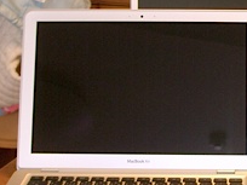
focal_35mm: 96
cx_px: 214
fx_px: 685
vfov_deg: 15.4
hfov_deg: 20.1
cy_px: 111
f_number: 3.1
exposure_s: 1/40
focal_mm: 8.2
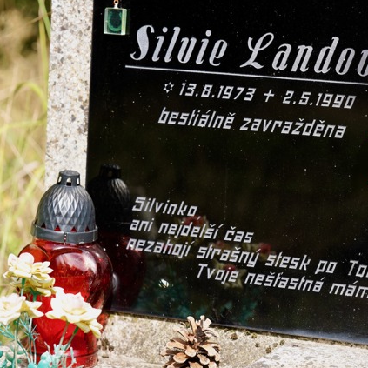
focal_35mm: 151
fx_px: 1816
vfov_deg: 11.6
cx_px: 201
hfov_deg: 11.6
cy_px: 192
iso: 100
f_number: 4.5
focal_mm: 109
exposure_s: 1/320
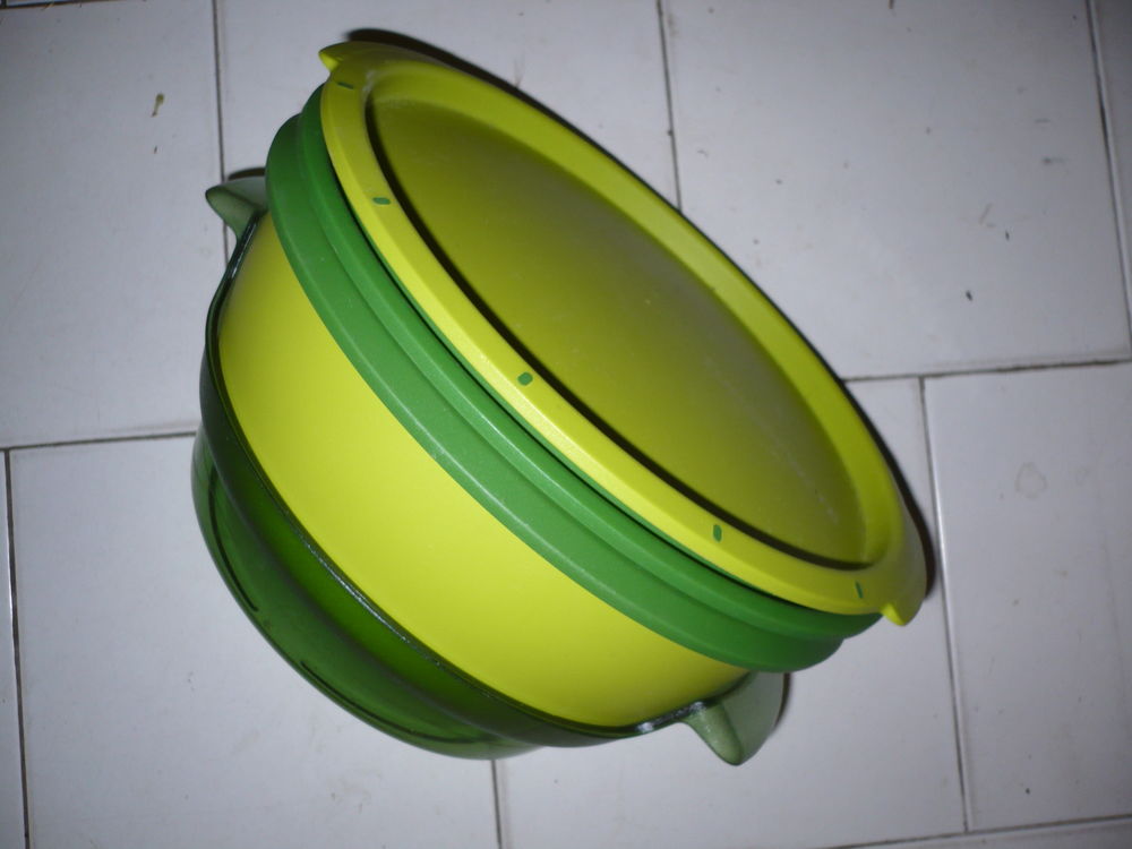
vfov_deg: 40.7
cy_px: 424
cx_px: 566
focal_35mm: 35
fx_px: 1145
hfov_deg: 52.6
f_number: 2.8
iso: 100
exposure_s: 1/30
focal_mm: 5.8
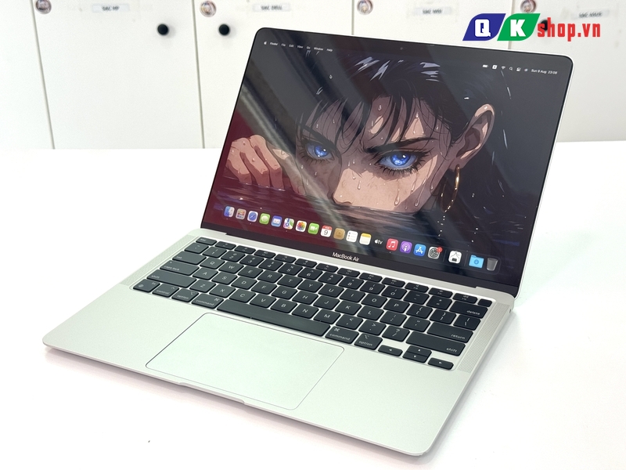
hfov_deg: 39.7
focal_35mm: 48
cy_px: 235
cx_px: 313
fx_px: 868
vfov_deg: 30.3
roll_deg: +1.7
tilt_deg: -25.8
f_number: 1.78
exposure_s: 1/172
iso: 64
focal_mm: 6.76
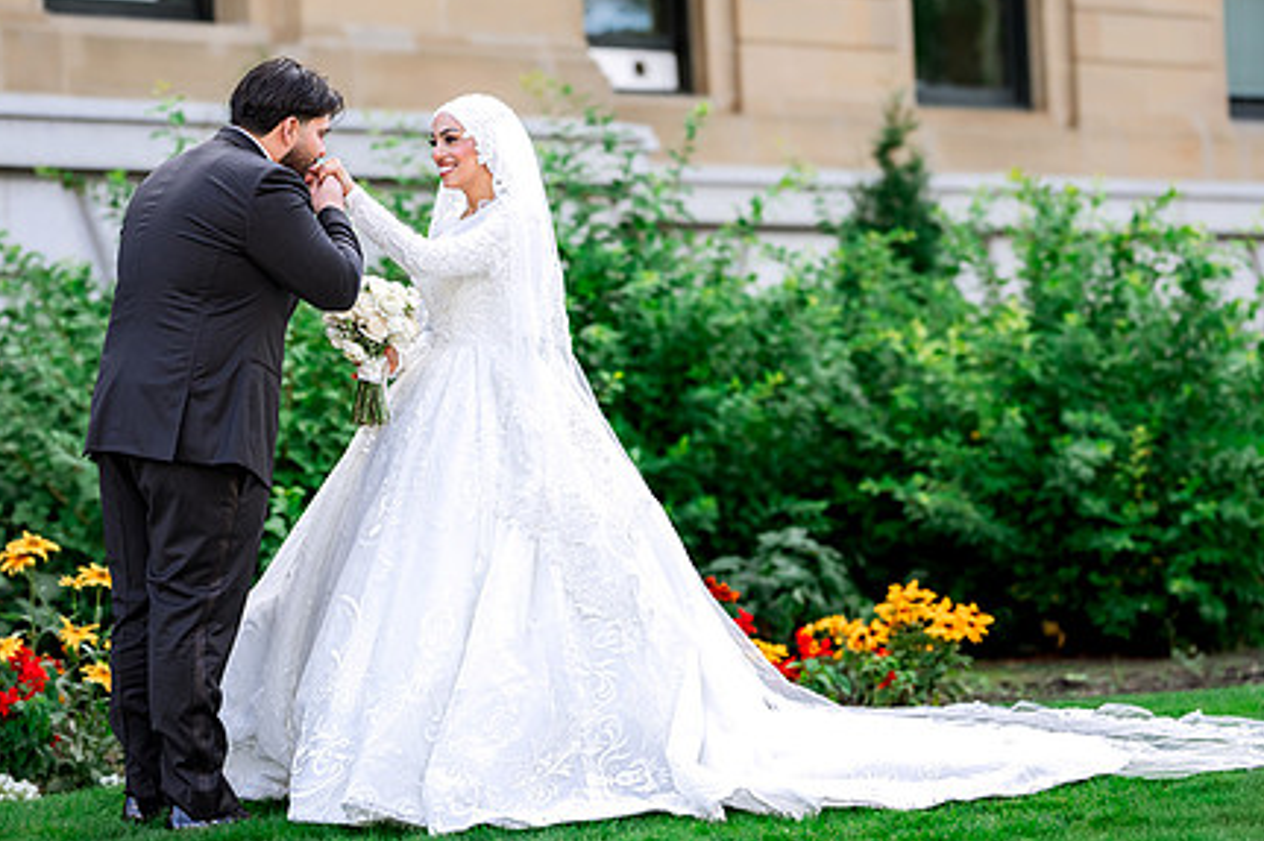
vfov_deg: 11.7
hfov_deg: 17.5
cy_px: 369
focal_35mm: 117
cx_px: 563
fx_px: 4106
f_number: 2
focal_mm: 81
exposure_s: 1/2000
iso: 200
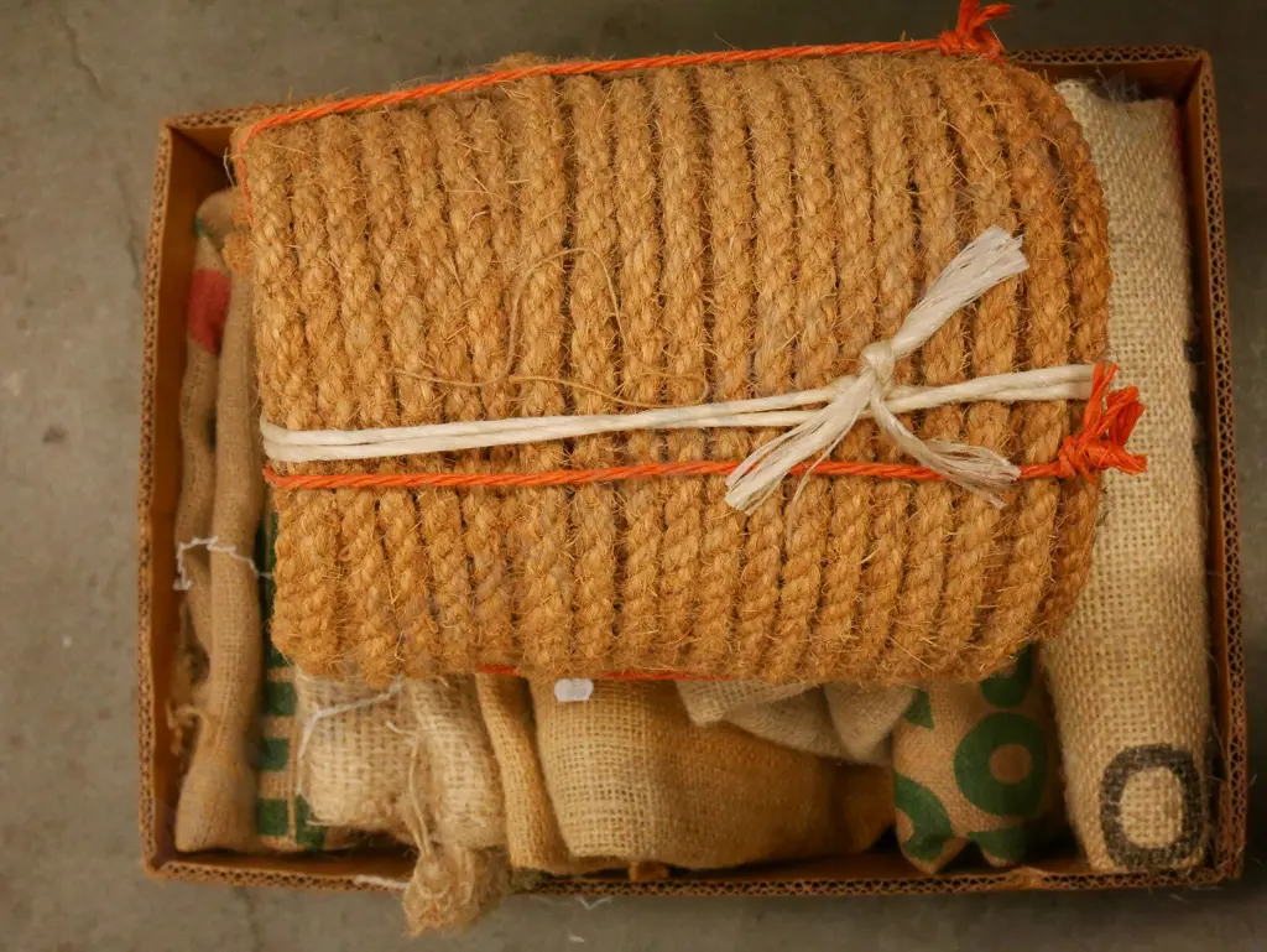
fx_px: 1758
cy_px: 476
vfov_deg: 30.3
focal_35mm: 48
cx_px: 634
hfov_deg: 39.6
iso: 3200
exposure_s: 1/80
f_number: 5
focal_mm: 24
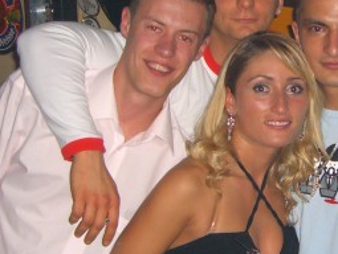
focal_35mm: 119
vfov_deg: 12.5
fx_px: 1164
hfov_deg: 16.3
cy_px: 128
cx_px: 323
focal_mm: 7.9
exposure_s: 1/60
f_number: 2.8
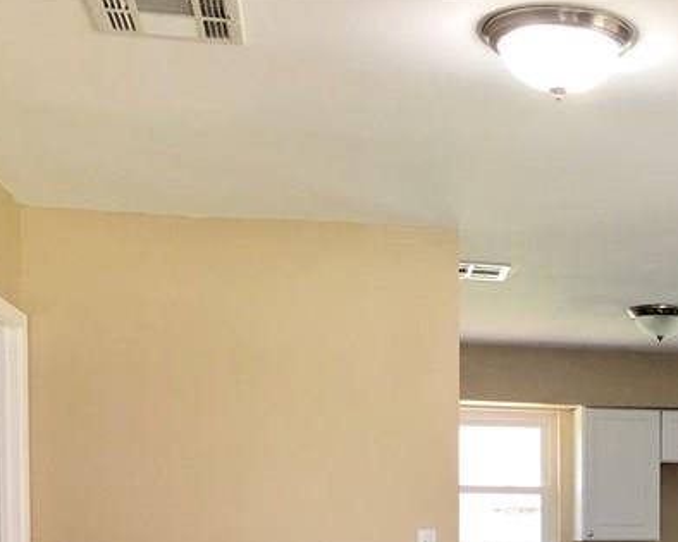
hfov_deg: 25.5
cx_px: 675
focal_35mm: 71
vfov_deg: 20.2
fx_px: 1424
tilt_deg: -3.8
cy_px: 650
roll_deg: -0.7
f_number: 1.8
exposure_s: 1/30
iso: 40
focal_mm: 3.99
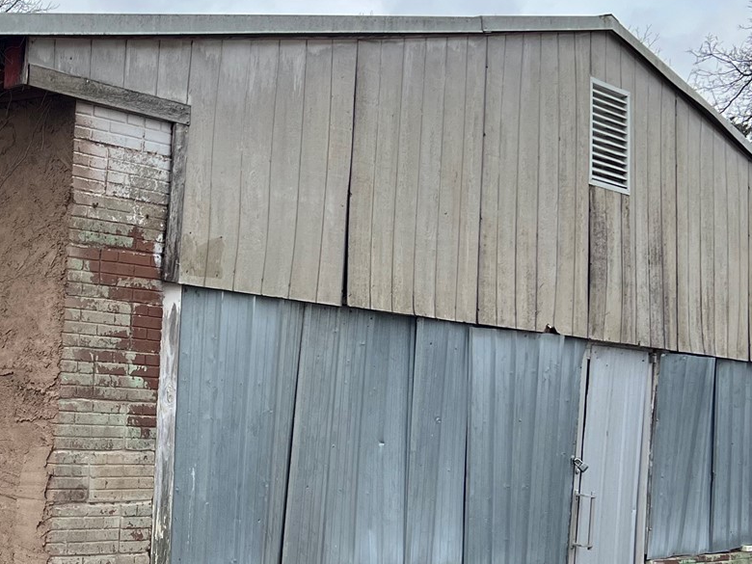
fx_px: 1390
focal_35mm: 64
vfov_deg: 22.9
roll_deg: -3.6
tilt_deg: +4.6
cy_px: 279
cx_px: 13
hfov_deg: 28.5
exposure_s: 1/3704
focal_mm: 5.7
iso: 50
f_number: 1.5
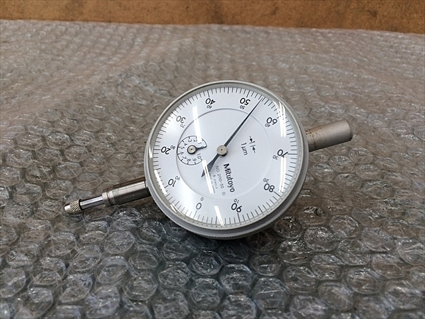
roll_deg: -2.7
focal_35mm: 29
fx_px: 356
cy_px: 160
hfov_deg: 61.7
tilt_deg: -35.3
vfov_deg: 48.2
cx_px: 212
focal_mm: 4.15
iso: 32
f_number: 2.2
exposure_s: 1/40
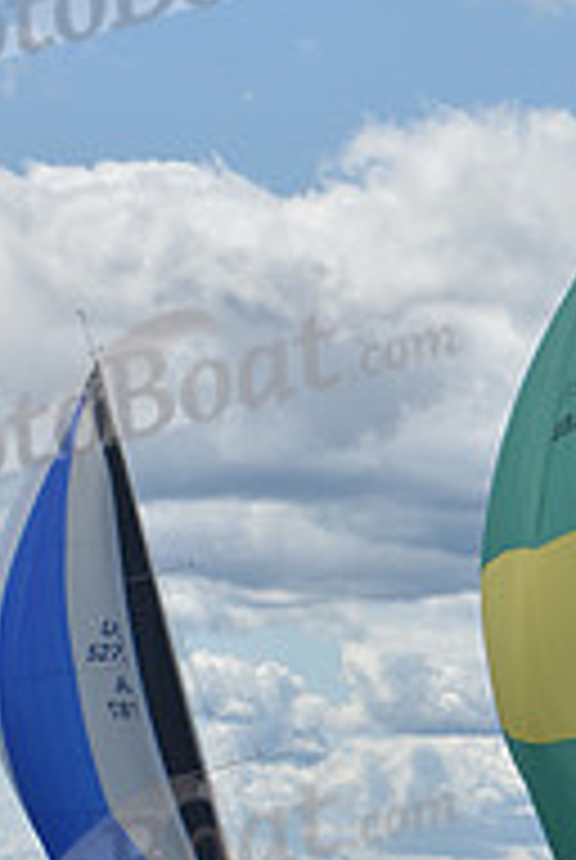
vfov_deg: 6.8
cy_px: 576
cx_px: 691
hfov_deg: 4.5
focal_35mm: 303
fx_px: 7245
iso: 250
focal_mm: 100
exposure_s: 1/800
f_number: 11
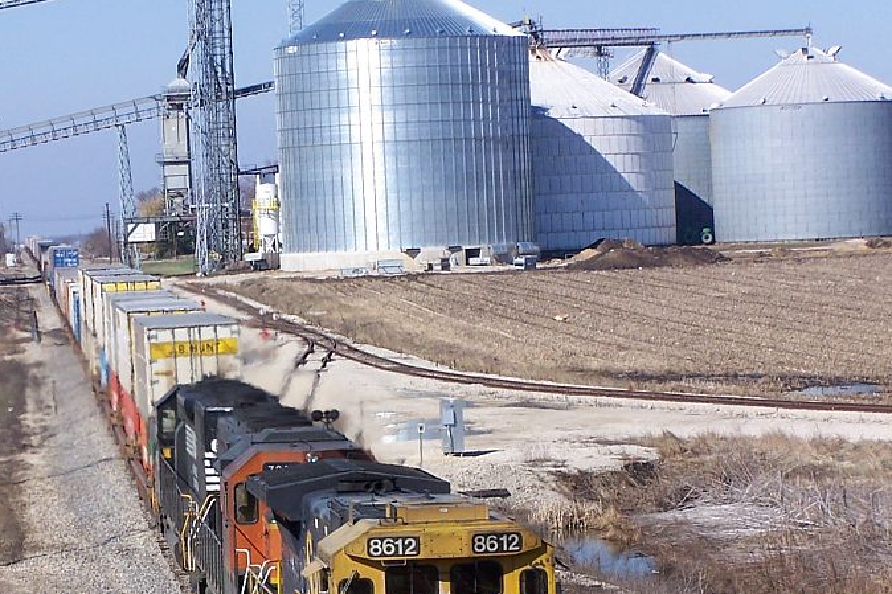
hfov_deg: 11.1
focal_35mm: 185
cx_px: 281
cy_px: 486
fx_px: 4582
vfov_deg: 7.4
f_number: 4.5
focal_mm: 19.4
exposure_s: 1/500
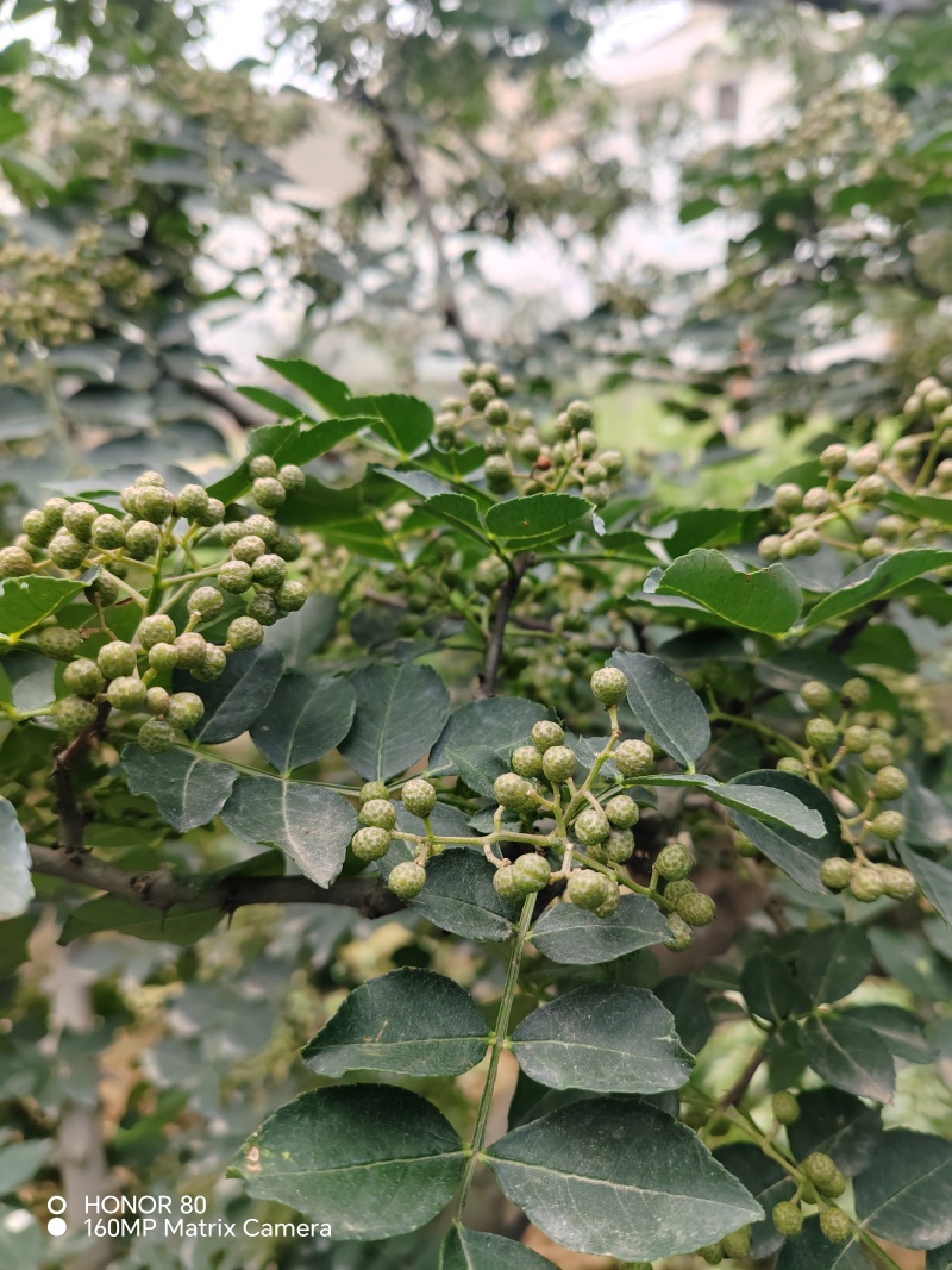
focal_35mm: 27
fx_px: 990
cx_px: 476
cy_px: 635
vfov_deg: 65.3
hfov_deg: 51.3
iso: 100
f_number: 1.8
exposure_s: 1/170
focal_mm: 6.14
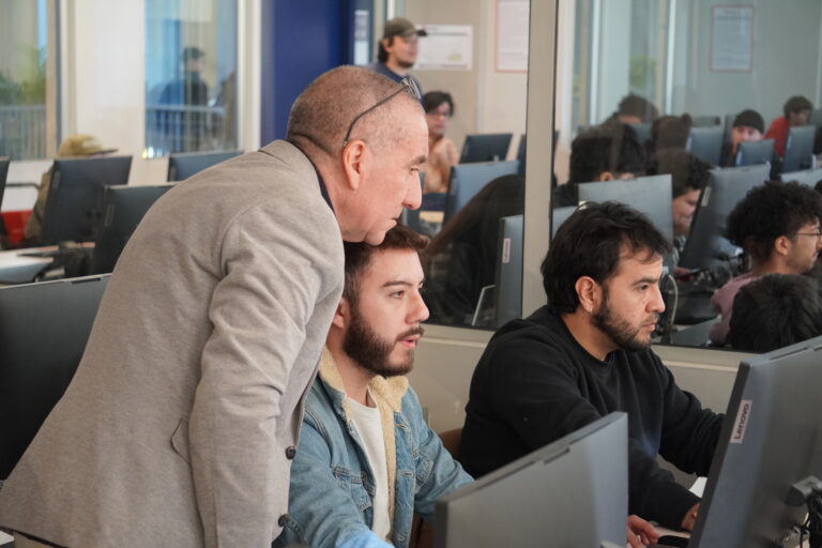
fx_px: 1884
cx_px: 411
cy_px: 274
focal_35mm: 82
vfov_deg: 16.6
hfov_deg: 24.6
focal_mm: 55
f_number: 4.5
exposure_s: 1/160
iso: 2000
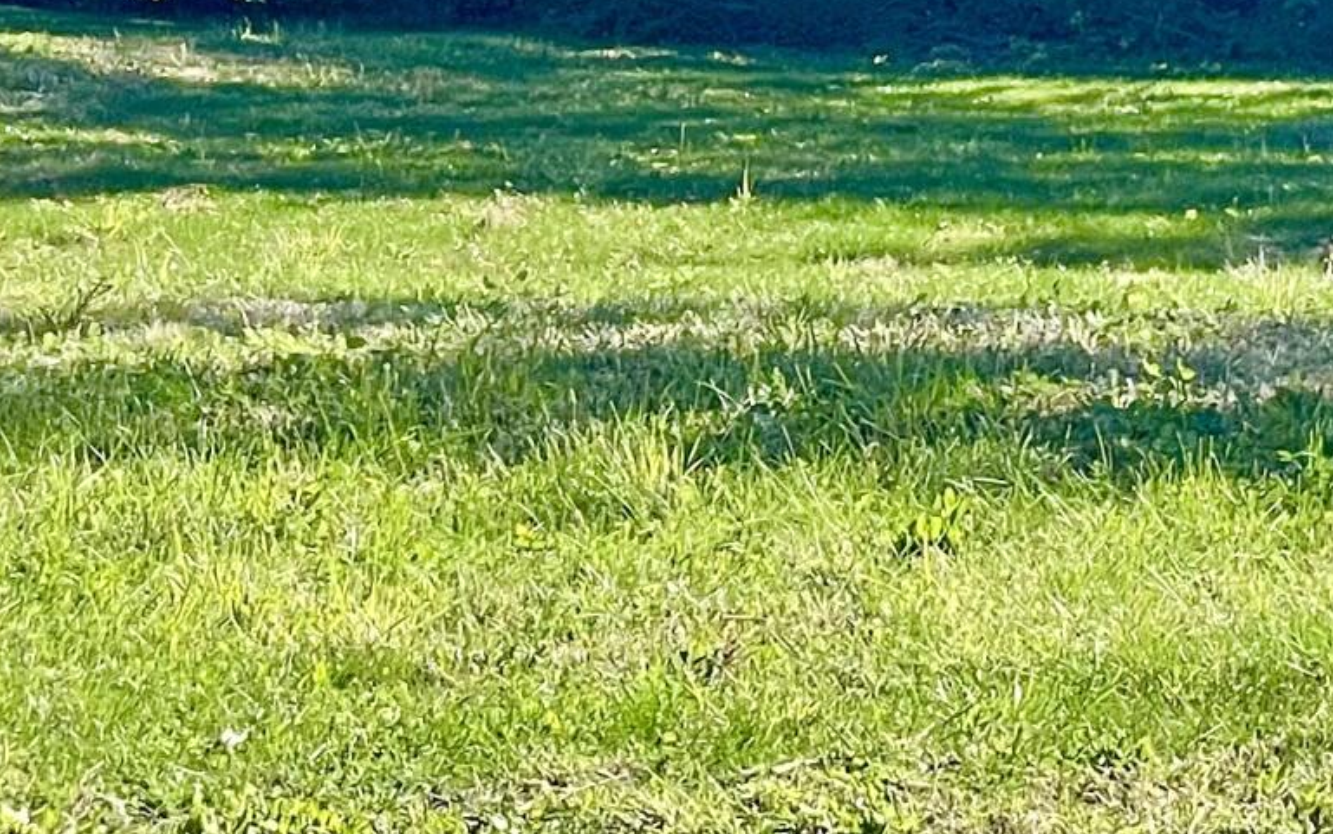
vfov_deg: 6.0
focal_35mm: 215
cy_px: -543
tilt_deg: +3.7
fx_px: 7812
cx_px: 2529
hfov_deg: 9.2
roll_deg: -1.5
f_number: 2
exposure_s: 1/841
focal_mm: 6
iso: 25
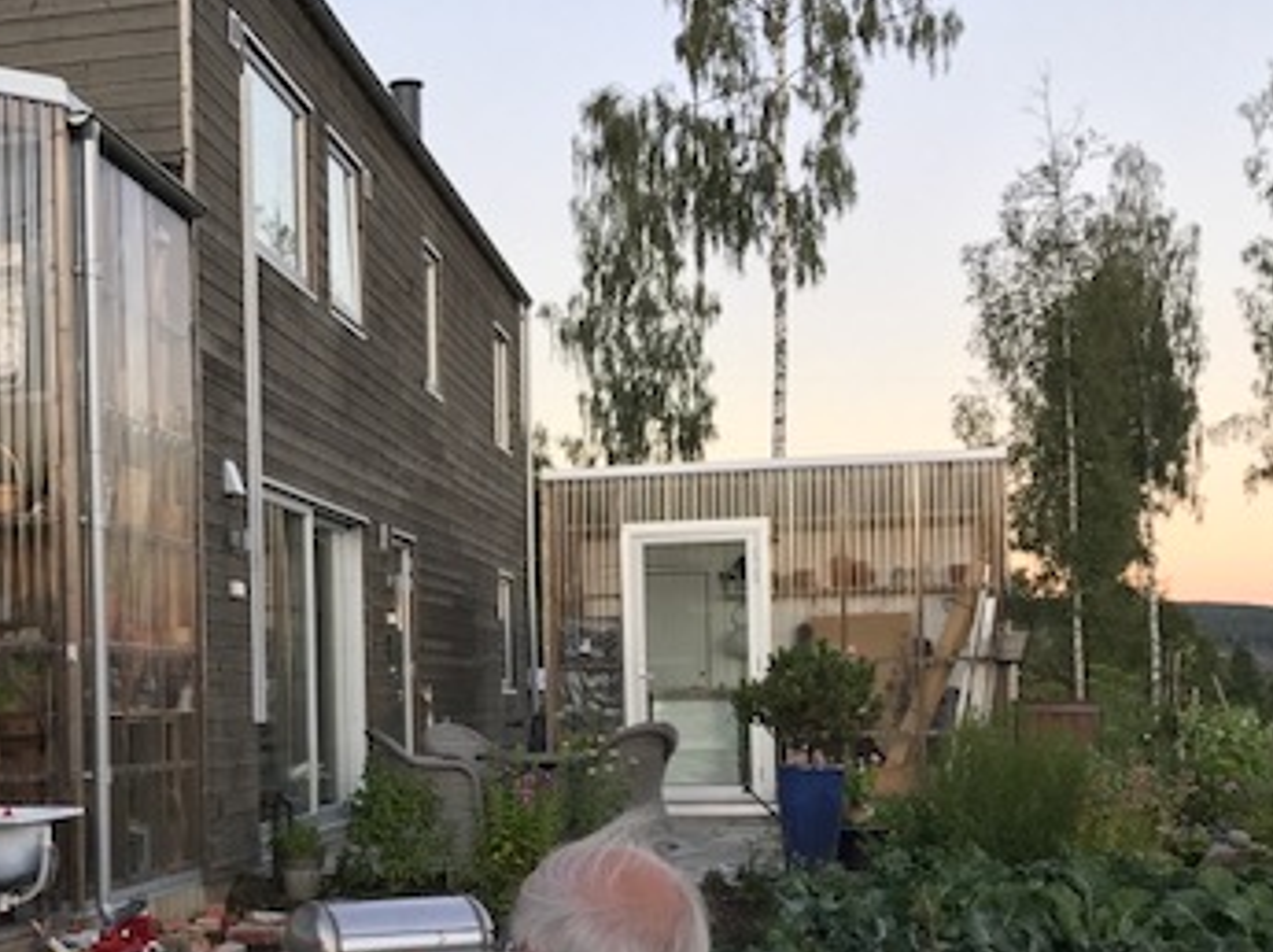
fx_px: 1910
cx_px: 354
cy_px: 672
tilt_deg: +2.4
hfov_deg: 36.2
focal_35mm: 52
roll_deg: +2.1
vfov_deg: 27.7
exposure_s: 1/100
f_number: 1.8
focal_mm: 3.99
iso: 25
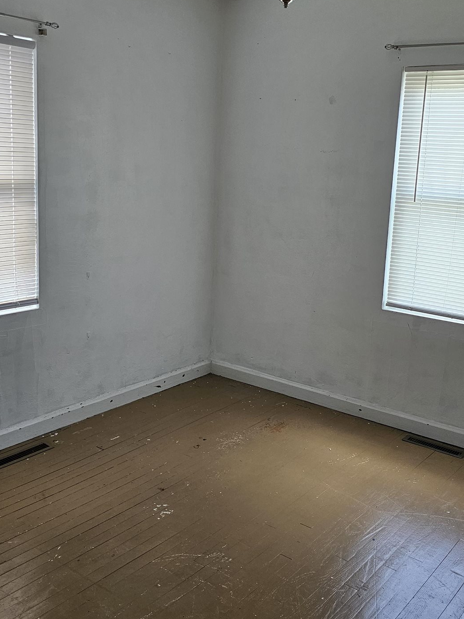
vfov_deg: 48.9
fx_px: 679
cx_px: 252
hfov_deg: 37.7
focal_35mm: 38
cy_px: 285
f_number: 1.7
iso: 125
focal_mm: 6.3
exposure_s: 1/120
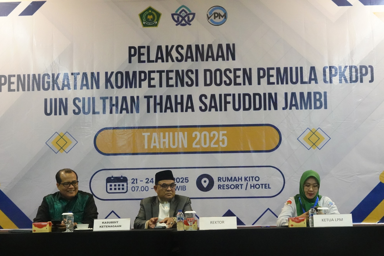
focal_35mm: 72
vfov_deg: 18.9
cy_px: 128
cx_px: 192
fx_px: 768
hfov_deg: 28.1
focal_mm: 26.42
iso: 4000
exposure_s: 1/100
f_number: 5.6
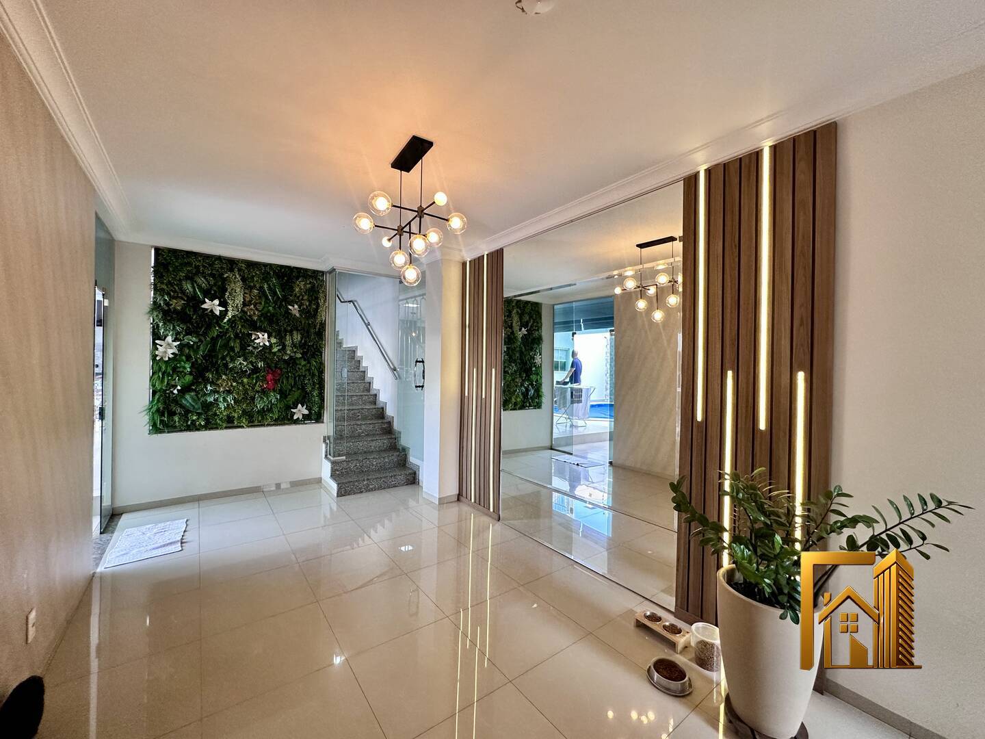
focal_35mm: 14
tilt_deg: +0.8
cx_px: 492
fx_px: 398
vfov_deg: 85.7
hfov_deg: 102.1
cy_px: 370
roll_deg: -1.1
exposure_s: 1/120
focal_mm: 2.22
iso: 200
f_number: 2.2
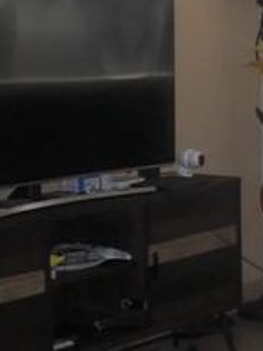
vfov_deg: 15.6
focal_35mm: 126
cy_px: 149
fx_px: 1275
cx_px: 268
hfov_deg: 11.6
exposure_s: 1/60
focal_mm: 6.3
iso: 200
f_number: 3.1
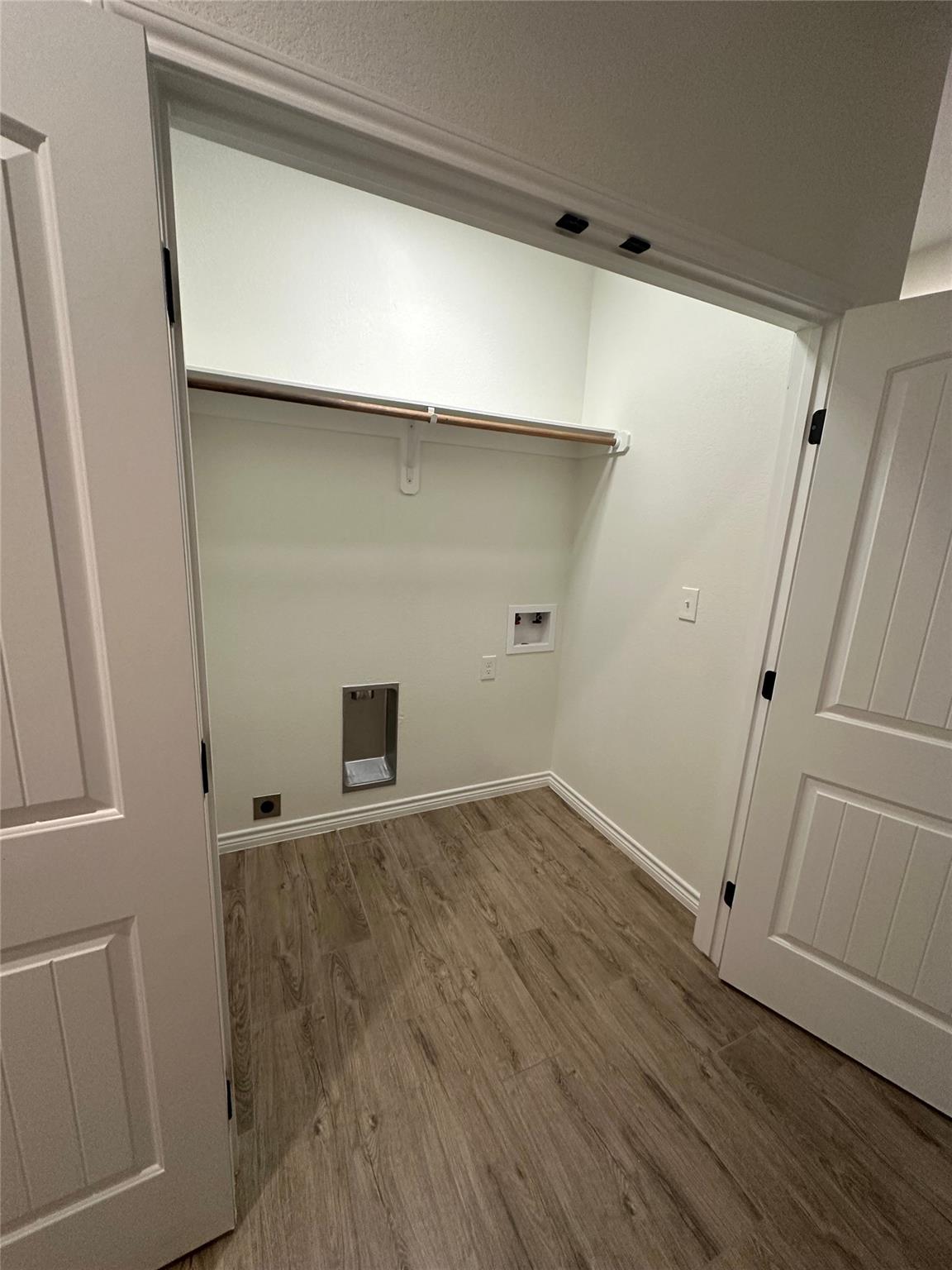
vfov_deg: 102.1
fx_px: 513
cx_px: 476
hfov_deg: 85.7
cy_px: 635
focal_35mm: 14
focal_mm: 2.22
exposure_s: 1/120
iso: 320
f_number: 2.2
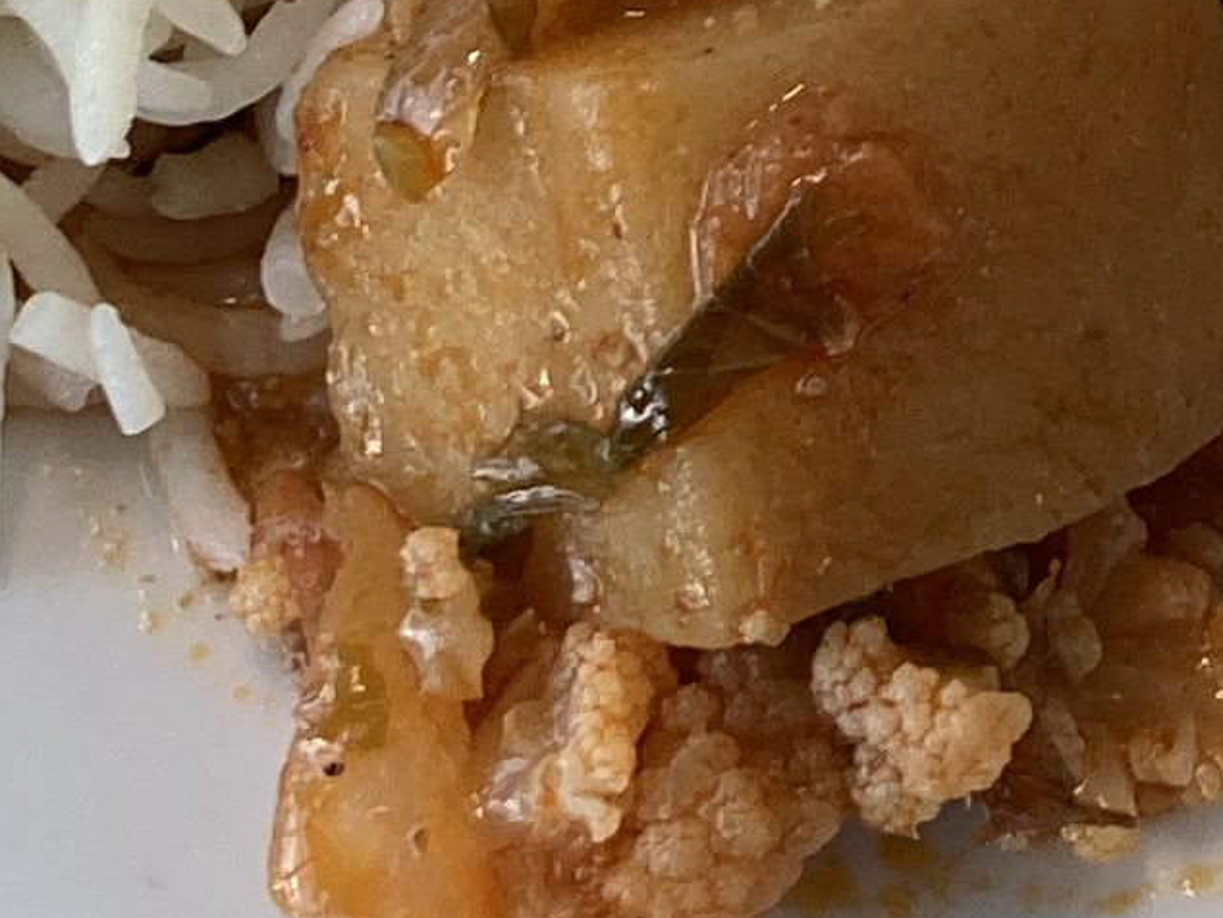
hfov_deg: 11.1
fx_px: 6291
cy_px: -1261
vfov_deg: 7.8
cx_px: 862
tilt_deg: -71.6
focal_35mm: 178
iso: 64
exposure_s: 1/50
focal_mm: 3.99
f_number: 1.8
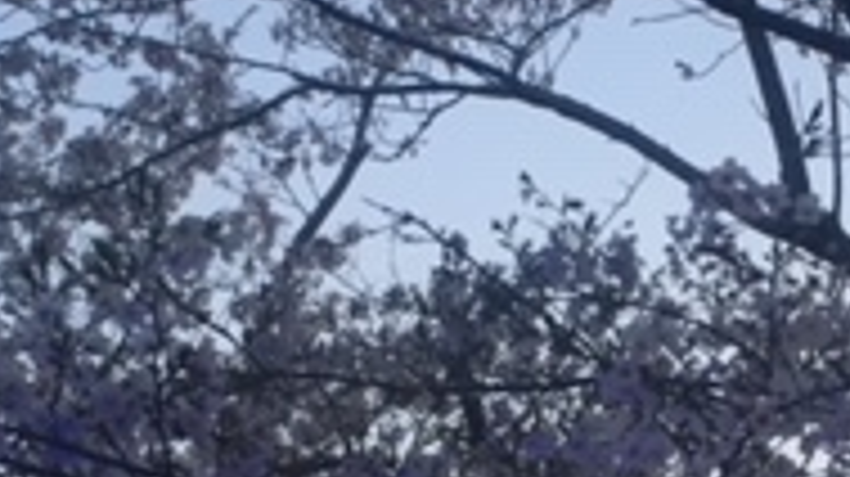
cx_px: 616
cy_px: 360
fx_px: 2410
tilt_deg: +30.5
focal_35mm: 107
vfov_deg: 11.3
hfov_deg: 19.9
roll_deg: +1.8
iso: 32
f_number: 2.2
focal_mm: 4.15
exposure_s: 1/40
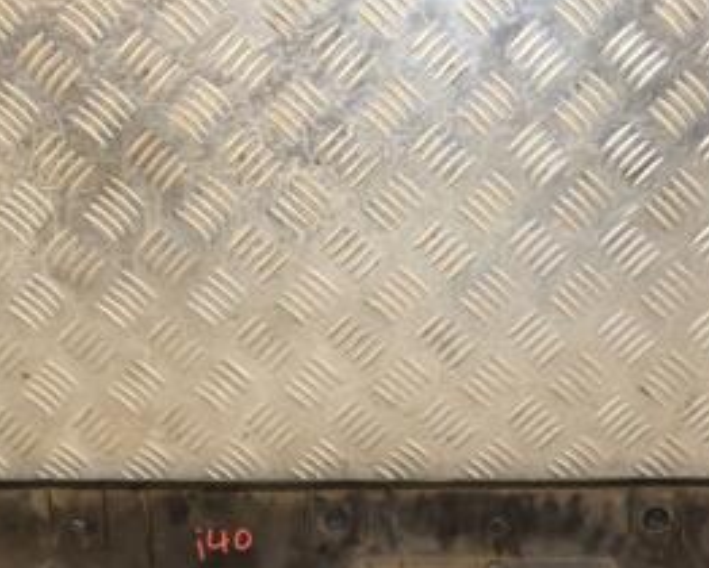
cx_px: 479
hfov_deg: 32.2
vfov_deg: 25.9
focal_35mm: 58
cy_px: 425
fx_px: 1218
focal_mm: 18
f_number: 5
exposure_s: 1/160
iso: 800
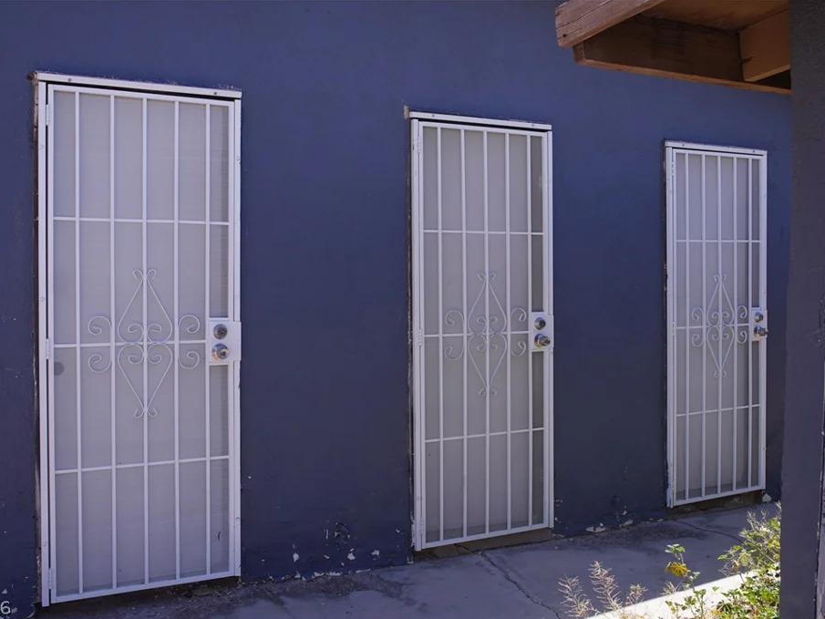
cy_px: 310
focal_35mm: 38
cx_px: 387
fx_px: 895
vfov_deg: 38.2
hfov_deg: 49.5
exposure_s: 1/320
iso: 100
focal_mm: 23
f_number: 5
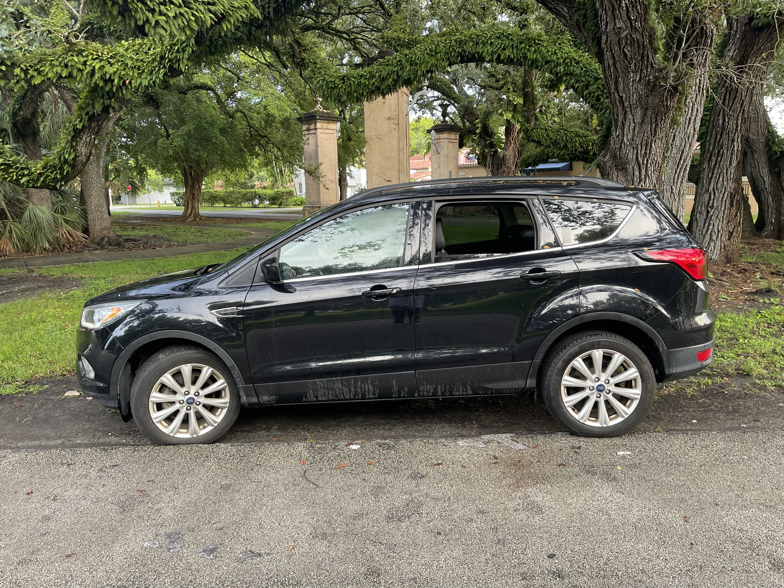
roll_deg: +1.0
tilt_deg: -9.8
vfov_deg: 54.9
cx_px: 392
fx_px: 566
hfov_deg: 69.4
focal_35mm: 25
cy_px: 294
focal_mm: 5.1
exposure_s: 1/121
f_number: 1.6
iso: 125
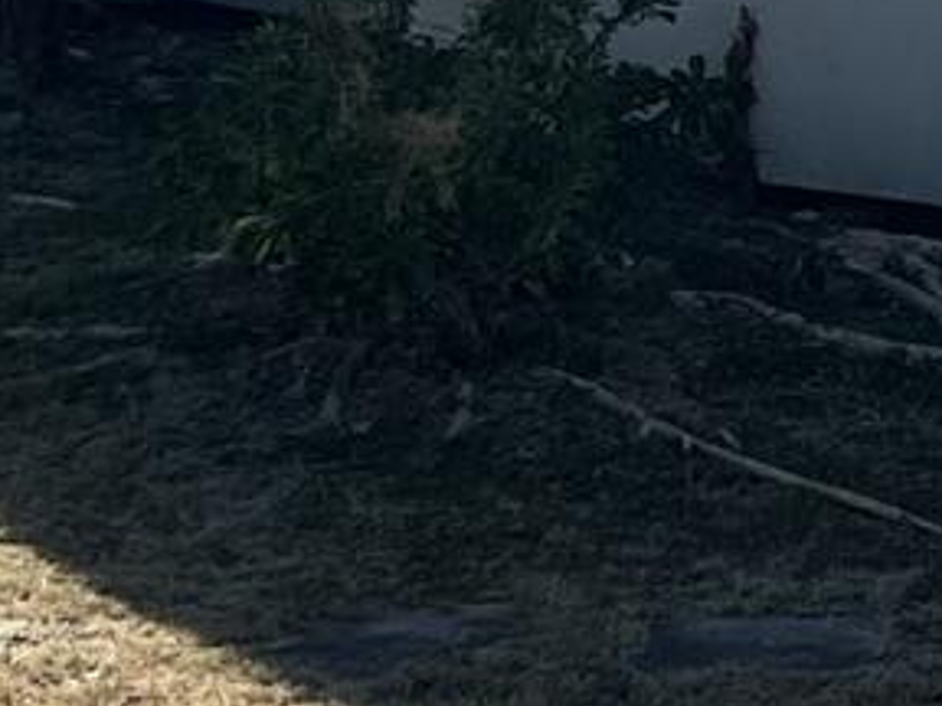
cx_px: 1613
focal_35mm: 185
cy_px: -781
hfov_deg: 10.2
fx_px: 5034
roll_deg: +1.7
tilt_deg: +1.9
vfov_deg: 7.6
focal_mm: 5.7
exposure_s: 1/5587
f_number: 1.5
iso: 50
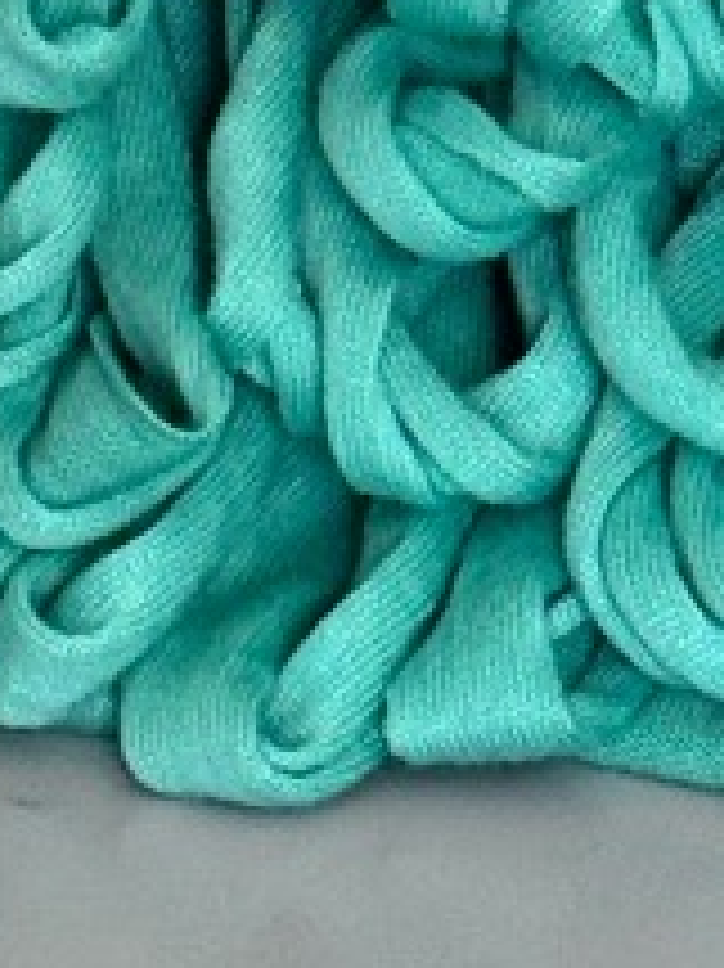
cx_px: 985
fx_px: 9966
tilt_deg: -11.5
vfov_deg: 5.4
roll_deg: -0.8
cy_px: -1220
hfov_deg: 4.1
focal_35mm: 357
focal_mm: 6.76
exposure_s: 1/60
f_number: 1.78
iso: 200
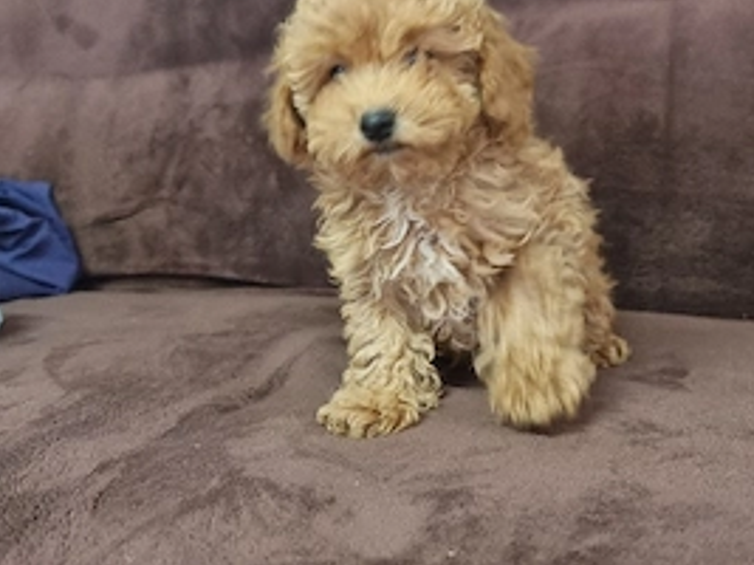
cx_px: 398
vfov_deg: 39.3
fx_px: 784
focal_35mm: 36
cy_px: 198
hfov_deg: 51.3
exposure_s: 1/50
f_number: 1.8
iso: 500
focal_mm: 6.7
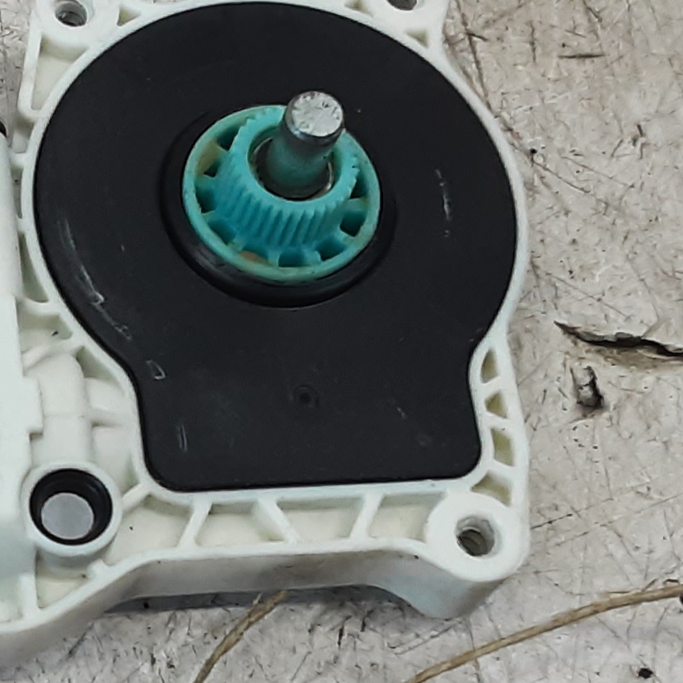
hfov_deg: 17.7
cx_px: -108
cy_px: 514
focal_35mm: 94
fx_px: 2098
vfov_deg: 18.4
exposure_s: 1/50
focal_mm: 2.91
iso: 125
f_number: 1.9
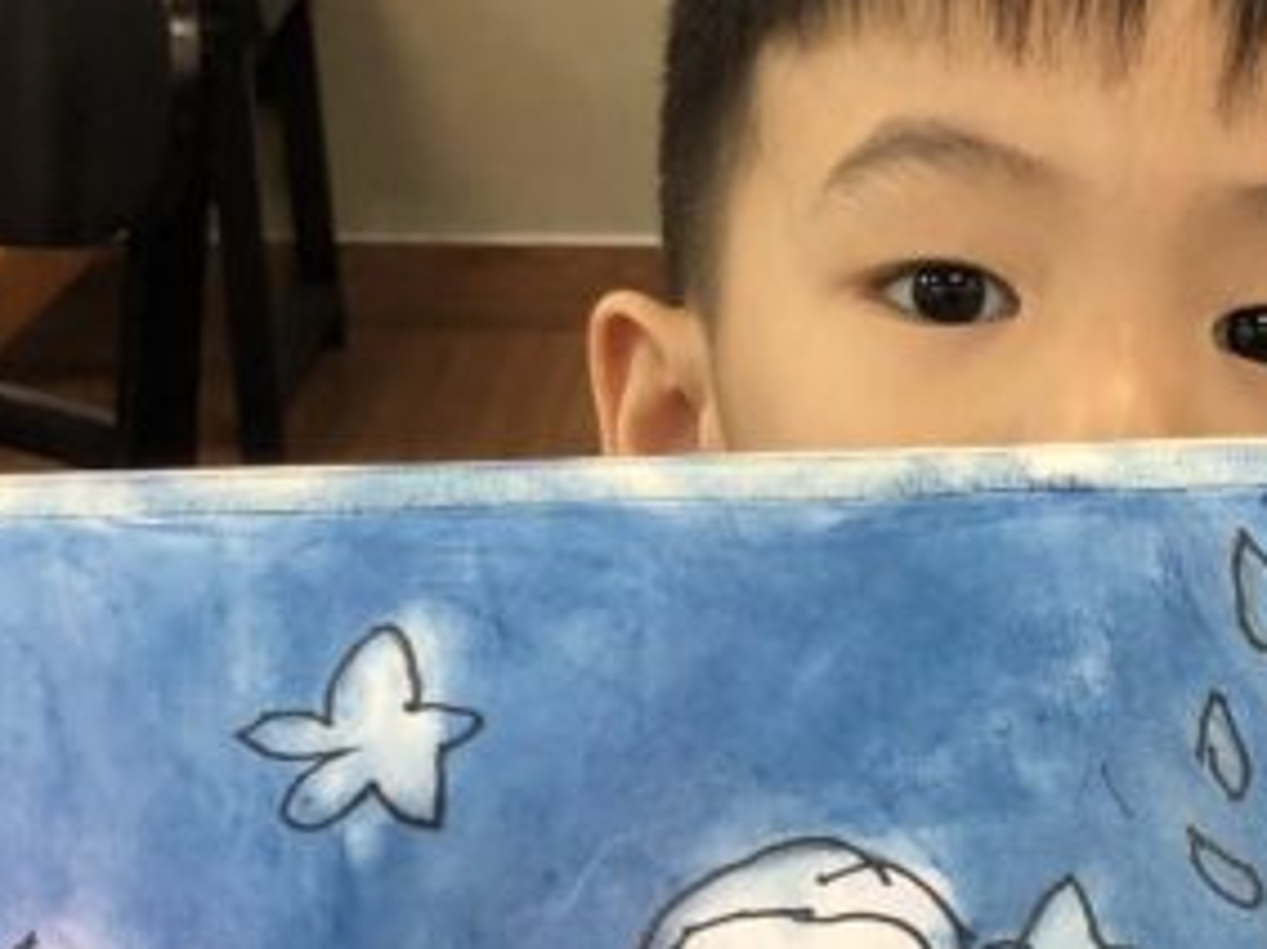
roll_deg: -0.1
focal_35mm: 99
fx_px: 3622
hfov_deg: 19.1
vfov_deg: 14.7
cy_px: 891
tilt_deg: -27.7
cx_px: 1348
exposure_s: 1/30
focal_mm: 3.99
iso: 25
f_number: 1.8
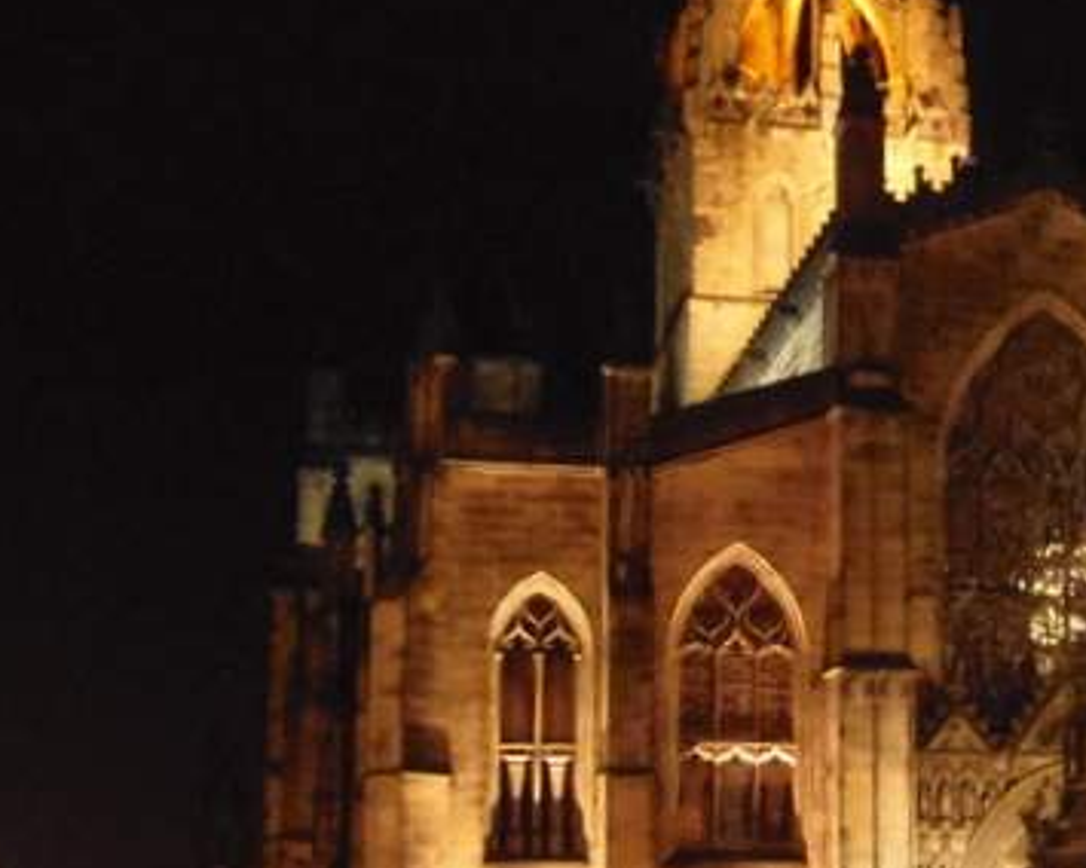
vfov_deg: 23.0
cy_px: 633
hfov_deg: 27.3
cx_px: 1046
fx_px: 2121
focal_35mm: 66
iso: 800
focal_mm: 5.5
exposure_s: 1/2
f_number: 3.2
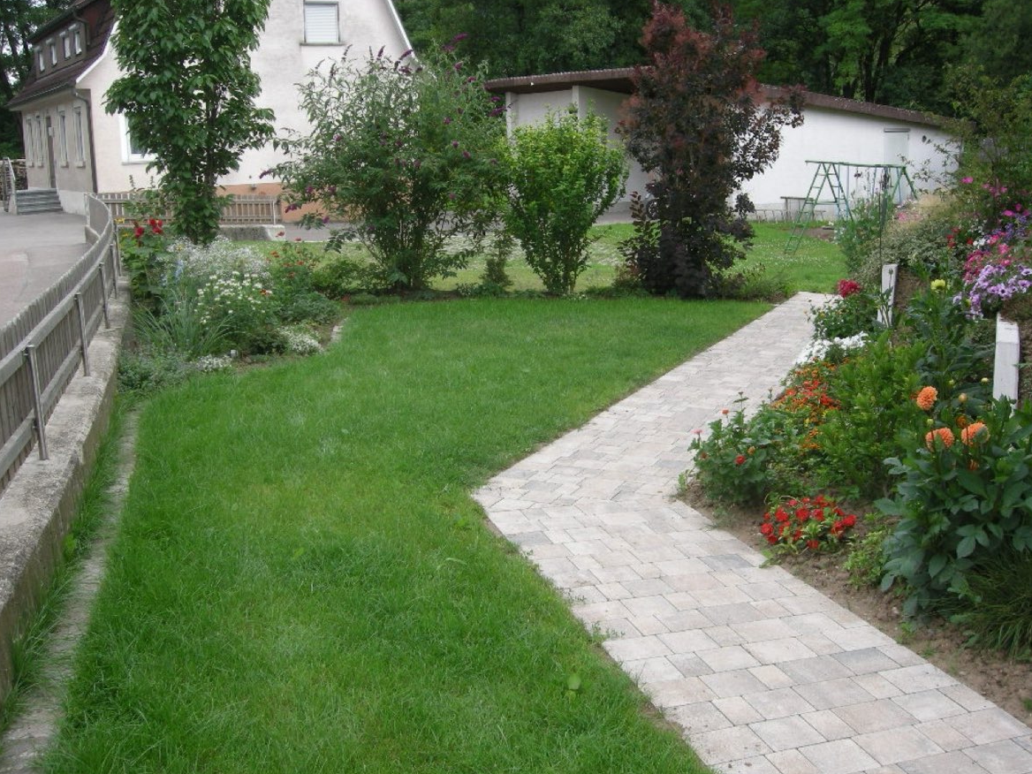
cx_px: 513
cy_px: 387
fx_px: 1103
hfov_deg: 50.1
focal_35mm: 37
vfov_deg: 38.7
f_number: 4.3
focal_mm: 7.5
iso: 64
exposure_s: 1/115
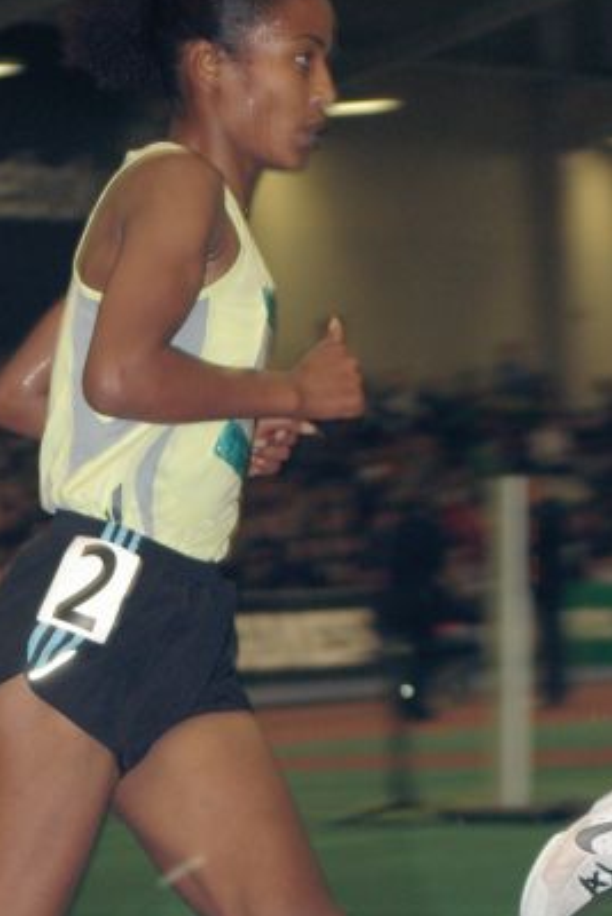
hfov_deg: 5.7
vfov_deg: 8.6
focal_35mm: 240
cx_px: 115
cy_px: 740
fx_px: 6114
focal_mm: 80
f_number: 6.3
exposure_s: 1/125
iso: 800
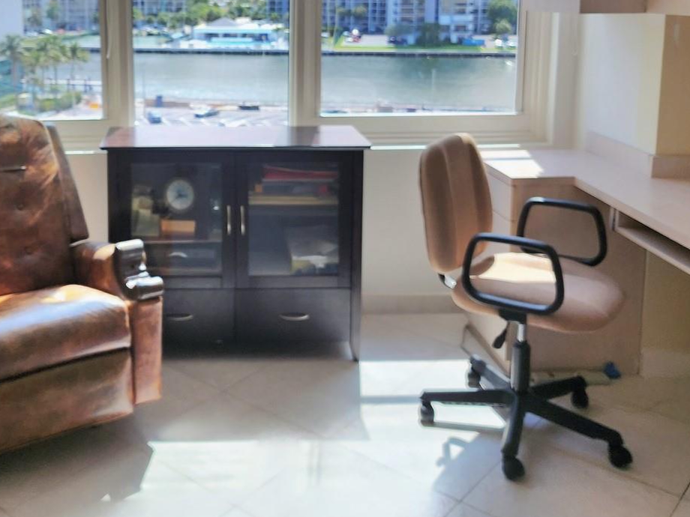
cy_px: 102
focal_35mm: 40
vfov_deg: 34.8
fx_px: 797
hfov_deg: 45.9
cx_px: 218
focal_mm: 6.4
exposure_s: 1/182
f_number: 1.8
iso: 16
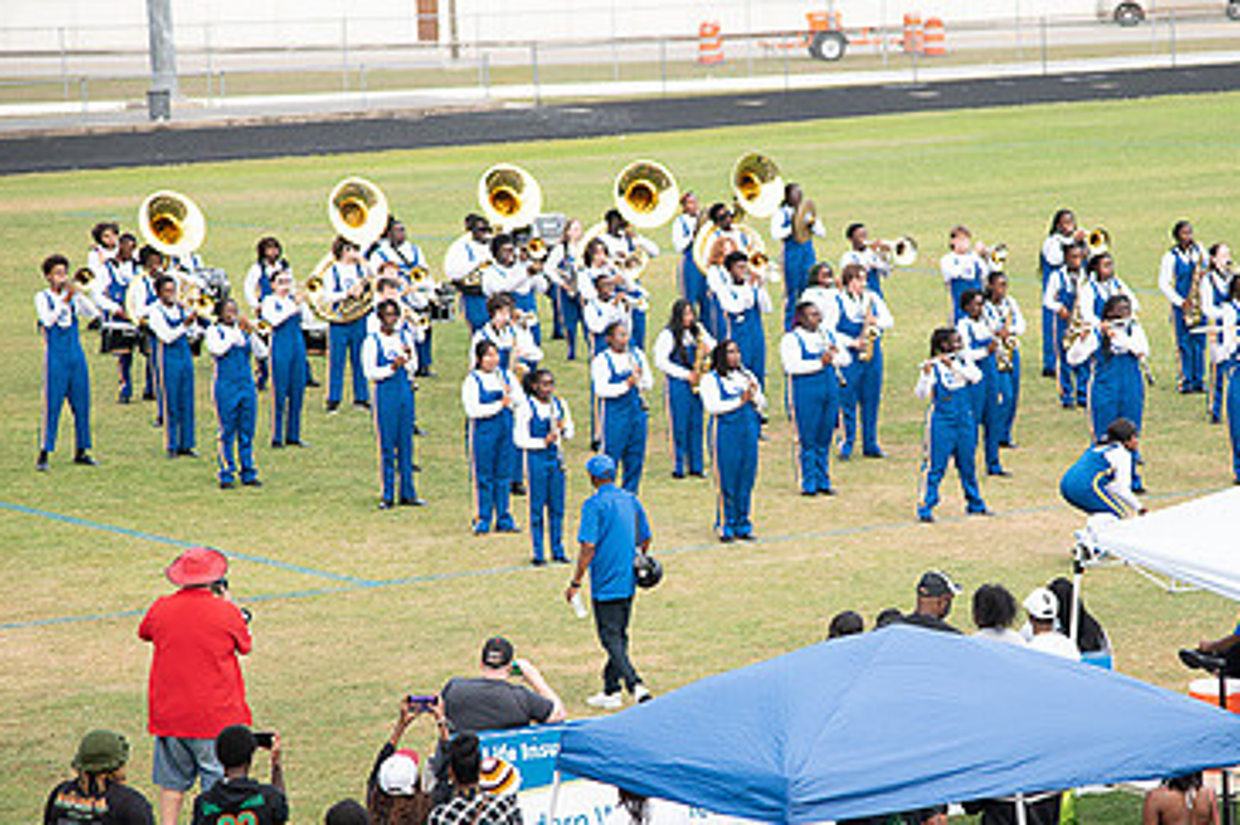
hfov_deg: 11.7
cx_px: 775
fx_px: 6025
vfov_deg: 7.8
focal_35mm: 175
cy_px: 492
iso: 400
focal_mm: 110
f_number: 4
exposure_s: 1/200
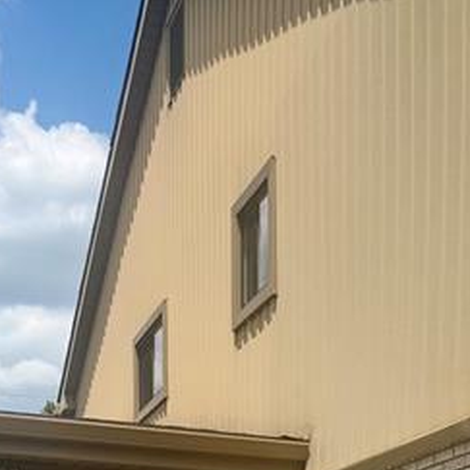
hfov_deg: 25.6
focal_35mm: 67
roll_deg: -0.4
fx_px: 1029
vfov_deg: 21.5
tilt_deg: -3.2
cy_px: 708
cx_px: 321
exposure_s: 1/8130
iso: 80
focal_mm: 6.76
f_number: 1.78
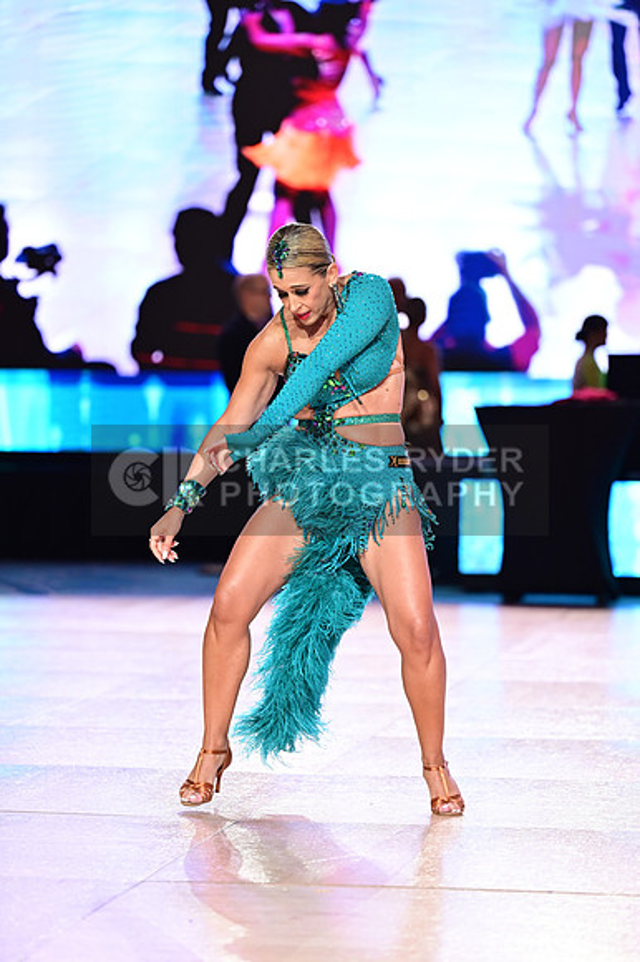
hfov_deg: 10.1
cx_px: 320
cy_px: 481
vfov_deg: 15.2
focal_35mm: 135
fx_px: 3604
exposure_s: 1/400
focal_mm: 135
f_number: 2.8
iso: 1600
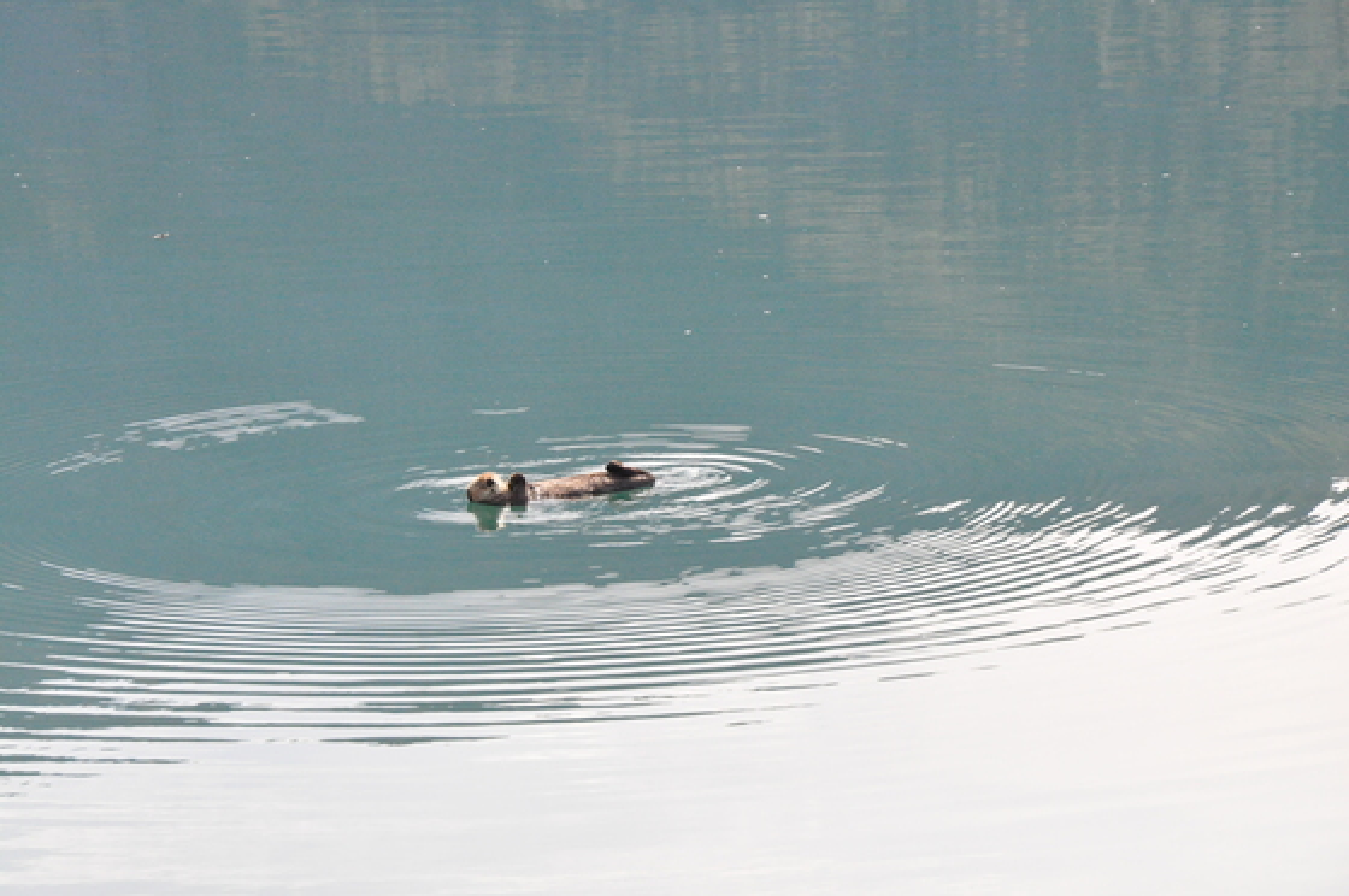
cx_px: 674
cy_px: 448
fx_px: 5895
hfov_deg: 13.1
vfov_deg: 8.7
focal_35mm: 158
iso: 3200
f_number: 13
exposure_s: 1/2500
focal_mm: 105
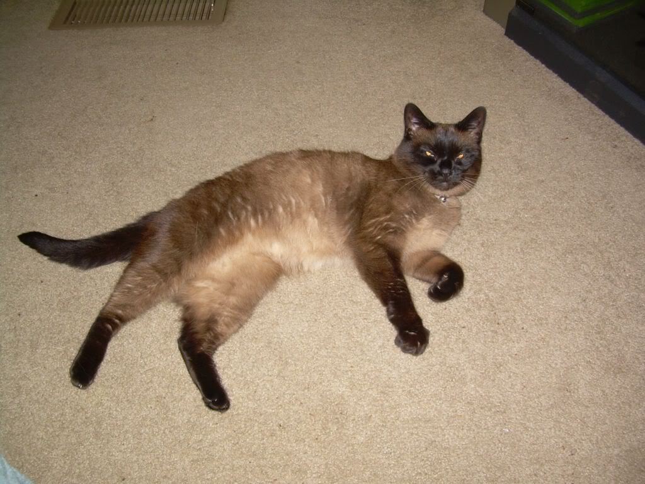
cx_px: 322
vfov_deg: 37.7
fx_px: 708
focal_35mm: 38
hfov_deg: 49.0
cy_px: 242
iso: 50
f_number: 2.8
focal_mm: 6.3
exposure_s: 1/60
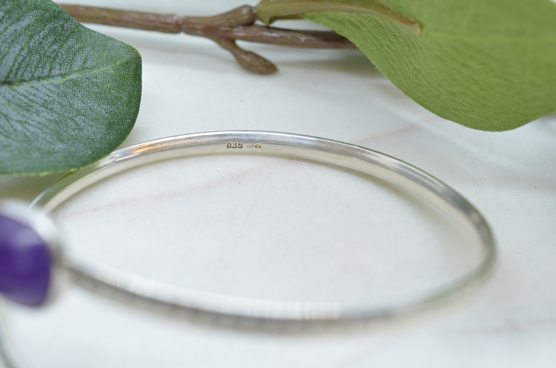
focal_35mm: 60
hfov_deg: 33.5
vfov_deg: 22.5
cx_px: 278
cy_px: 184
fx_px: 925
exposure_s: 1/100
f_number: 9
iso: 1000
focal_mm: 40
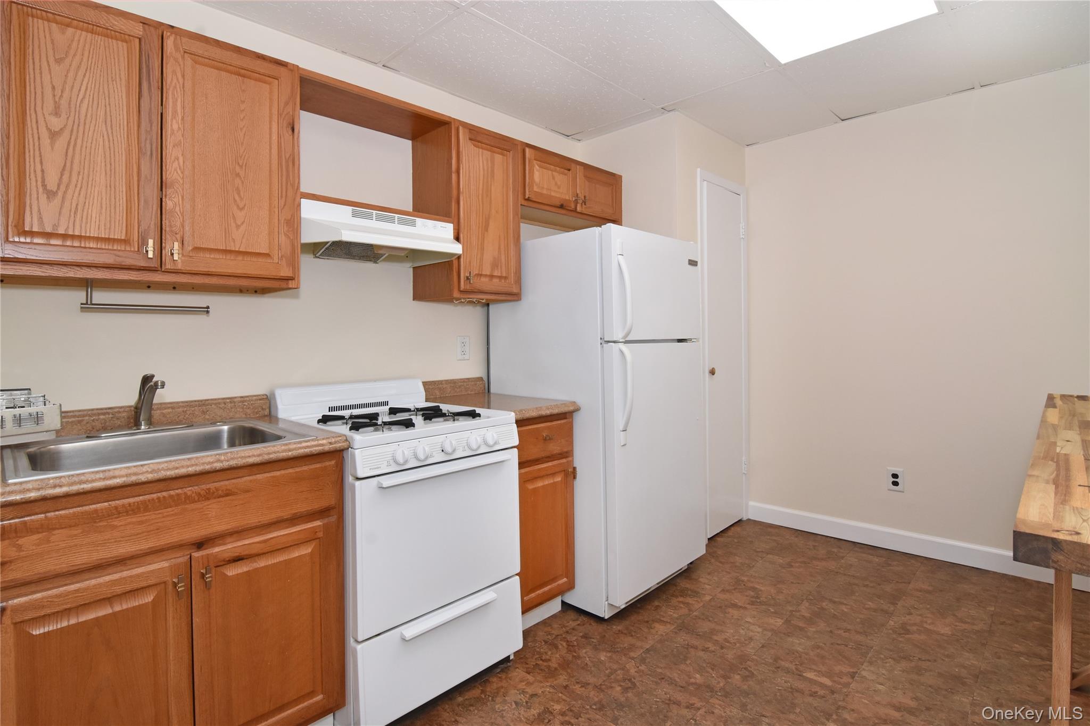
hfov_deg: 95.0
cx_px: 545
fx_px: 500
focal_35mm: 16
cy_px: 363
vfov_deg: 72.0
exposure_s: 1/60
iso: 640
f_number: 11
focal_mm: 11
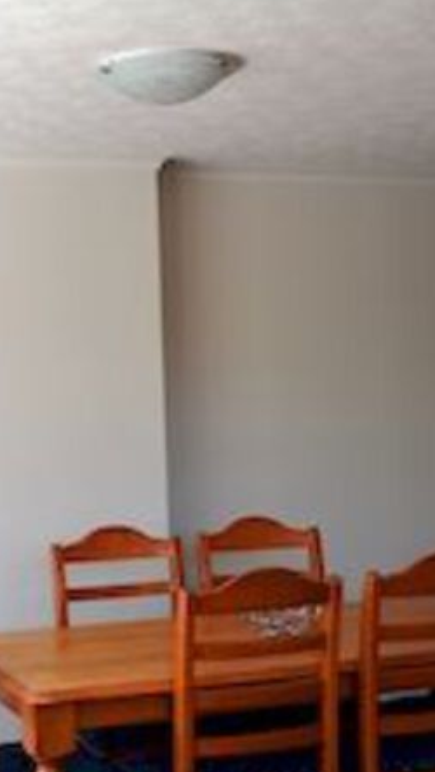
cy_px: 409
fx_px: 1513
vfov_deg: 28.6
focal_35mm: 74
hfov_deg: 16.3
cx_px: 122
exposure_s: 1/125
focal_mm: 29
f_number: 5.6
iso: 250
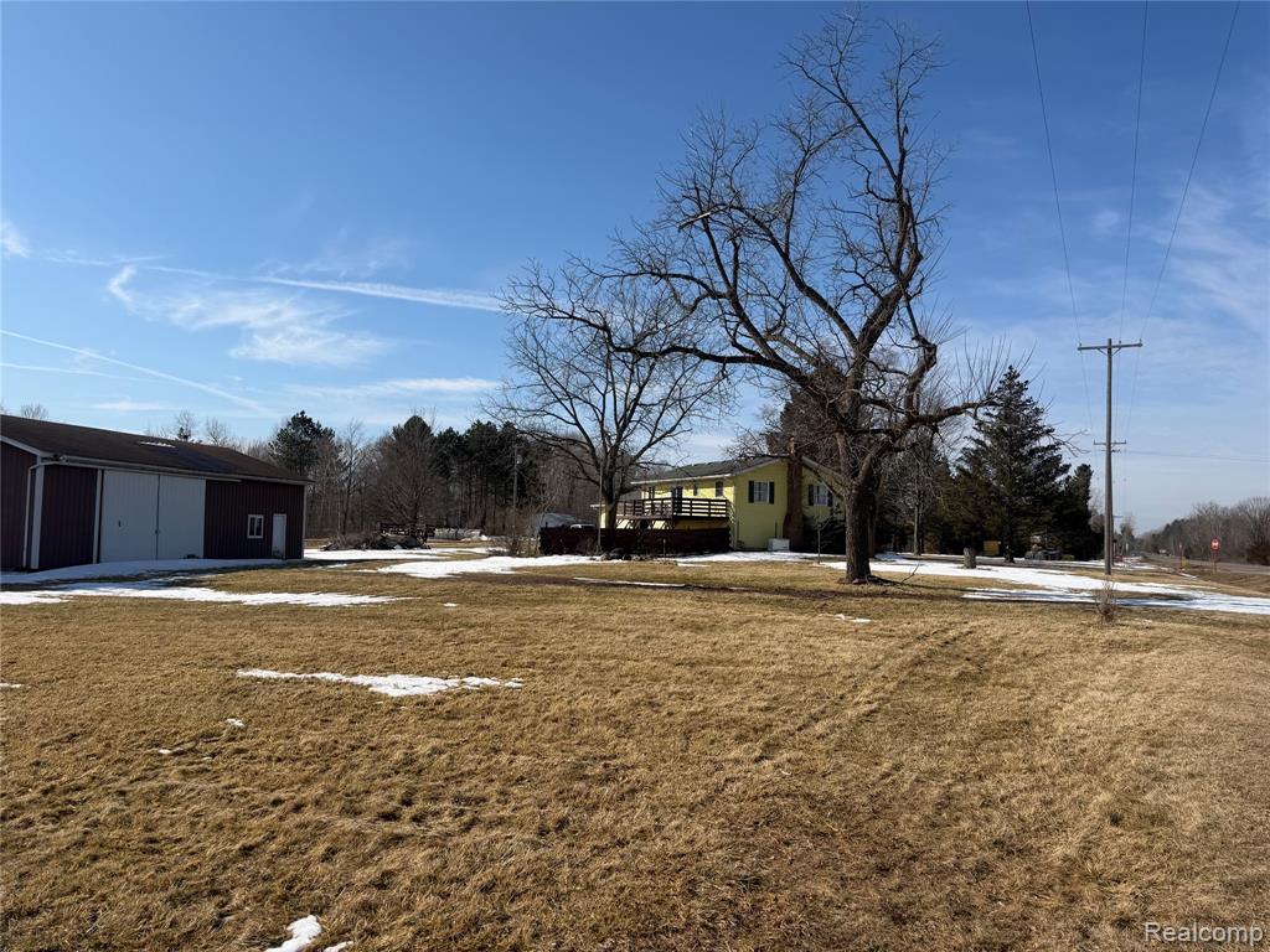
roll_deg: -1.1
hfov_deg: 71.6
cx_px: 635
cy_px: 476
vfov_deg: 56.8
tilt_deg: +4.8
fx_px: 881
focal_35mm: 24
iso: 80
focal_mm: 6.76
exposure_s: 1/7353
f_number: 1.78
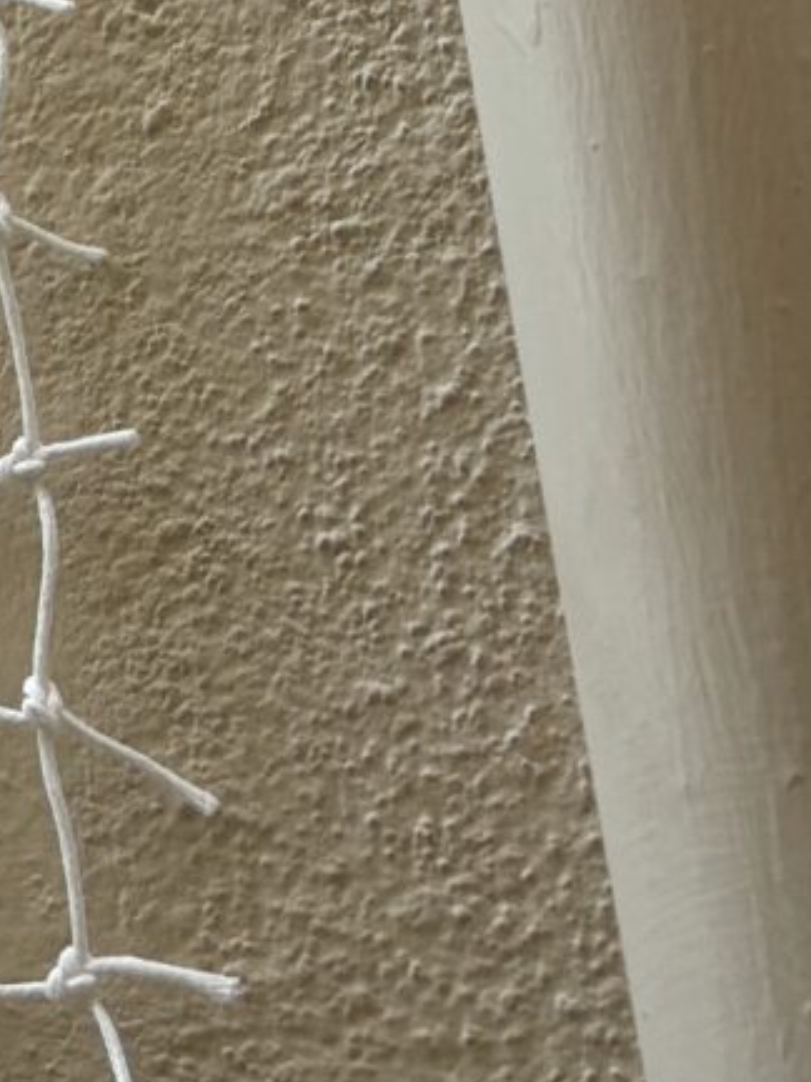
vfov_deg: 11.8
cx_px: -1339
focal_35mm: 154
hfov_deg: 8.5
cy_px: -907
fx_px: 4811
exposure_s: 1/126
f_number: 1.6
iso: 32
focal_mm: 5.96
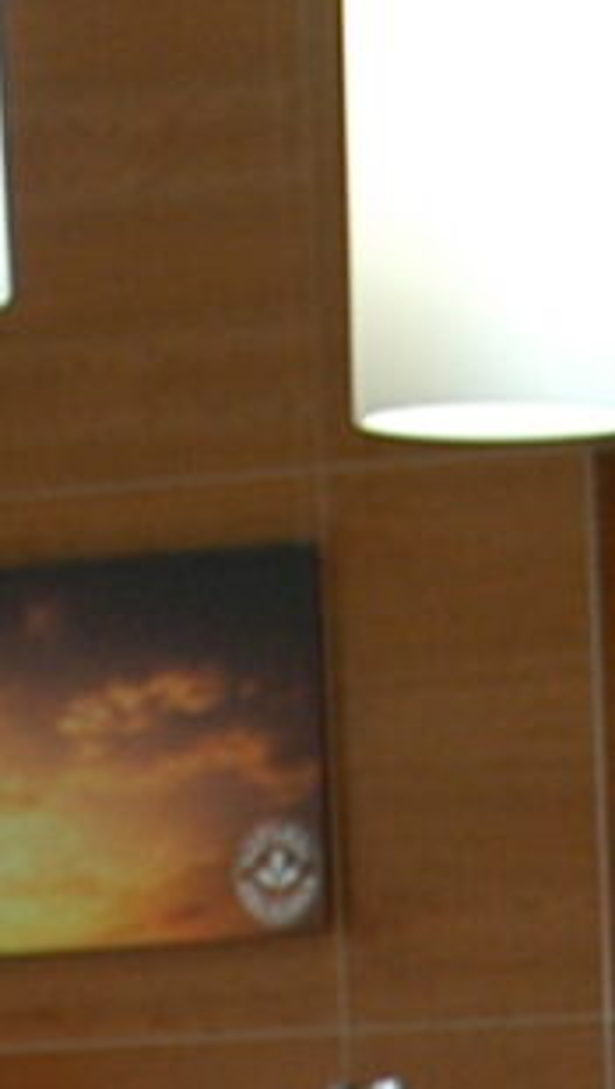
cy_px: 2902
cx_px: 1068
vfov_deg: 7.0
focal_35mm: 285
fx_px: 8240
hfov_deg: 4.2
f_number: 3.2
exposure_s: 1/160
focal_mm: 22
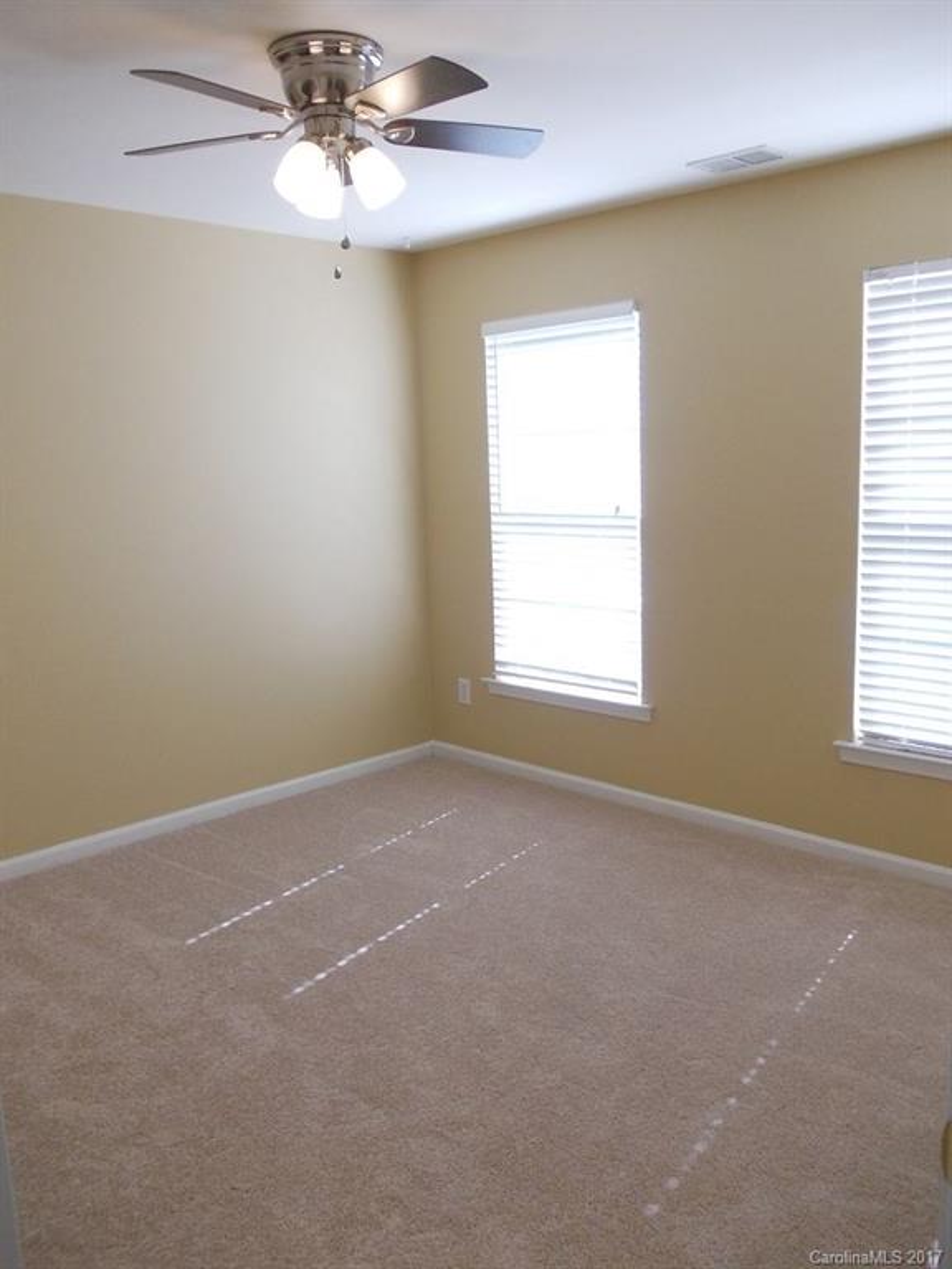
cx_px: 476
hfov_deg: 49.7
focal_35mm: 28
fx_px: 1027
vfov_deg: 63.4
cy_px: 634
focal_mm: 4
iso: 80
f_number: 2.7
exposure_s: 1/50
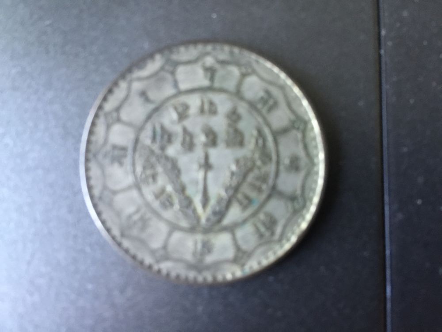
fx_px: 370
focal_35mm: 29
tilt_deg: -85.3
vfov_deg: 48.2
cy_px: 166
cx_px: 221
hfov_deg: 61.7
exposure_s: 1/8
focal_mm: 4.15
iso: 100
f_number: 2.2
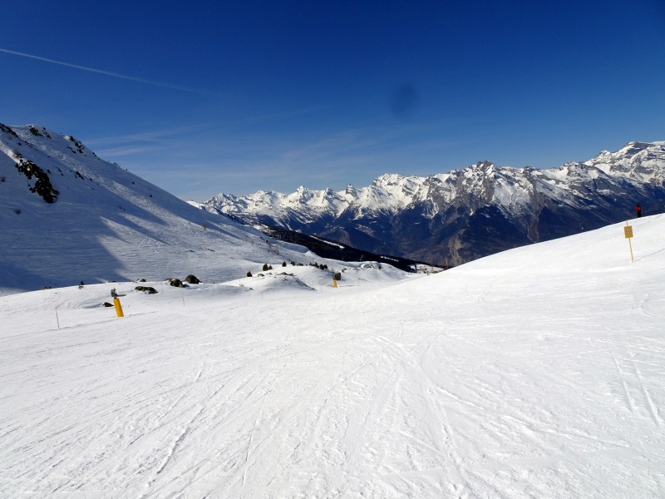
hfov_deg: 71.6
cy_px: 250
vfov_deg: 56.8
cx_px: 332
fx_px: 461
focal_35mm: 24
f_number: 4
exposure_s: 1/2000
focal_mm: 4.1
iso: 80
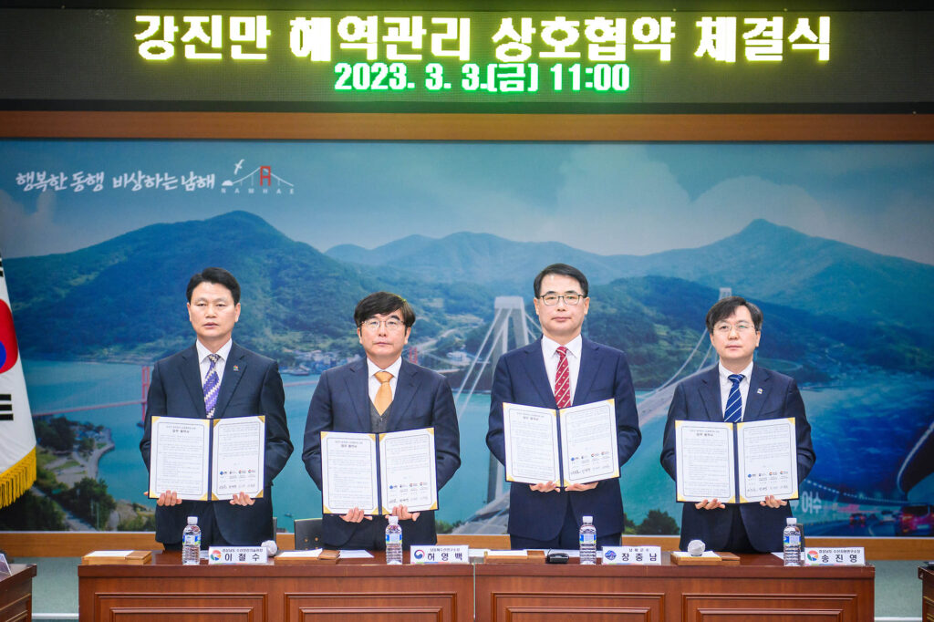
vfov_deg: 19.4
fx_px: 1815
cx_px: 467
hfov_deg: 28.9
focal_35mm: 70
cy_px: 311
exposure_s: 1/200
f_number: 4
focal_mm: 70
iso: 1600
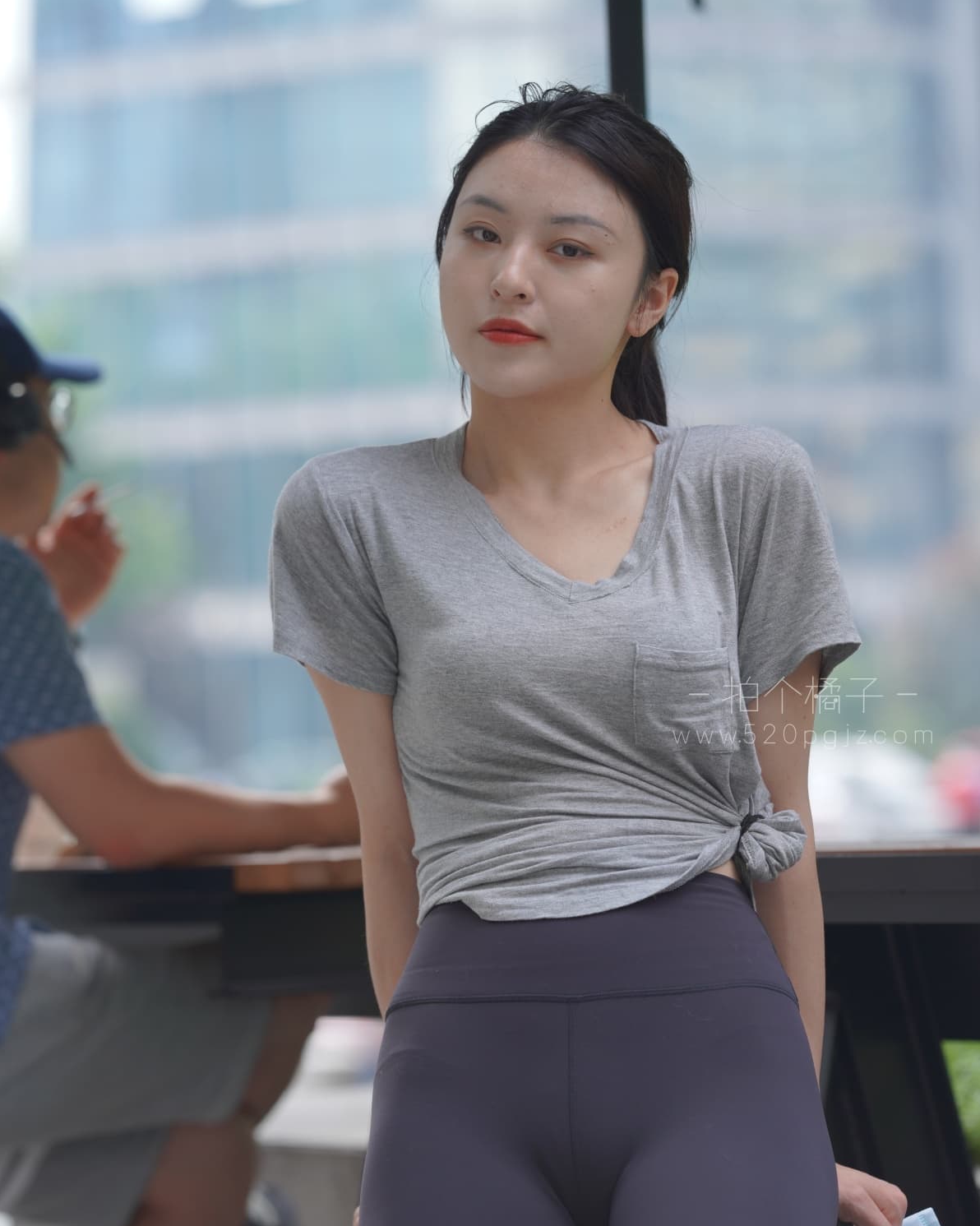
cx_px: 492
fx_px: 5549
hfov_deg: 10.1
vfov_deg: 12.6
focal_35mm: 153
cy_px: 671
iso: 250
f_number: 3.5
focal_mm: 135
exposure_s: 1/320
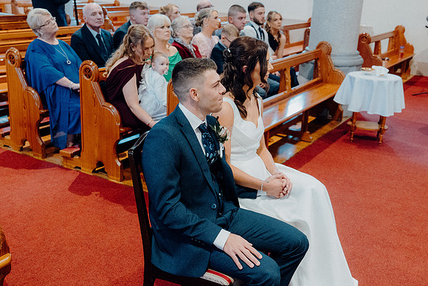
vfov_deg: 31.9
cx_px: 214
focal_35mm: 42
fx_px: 499
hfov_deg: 46.4
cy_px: 143
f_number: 3.5
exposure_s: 1/160
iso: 4000
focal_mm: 28
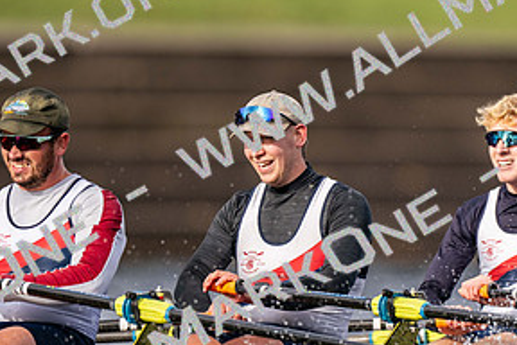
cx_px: 399
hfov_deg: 1.7
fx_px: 17347
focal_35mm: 1208
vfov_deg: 1.1
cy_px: 184
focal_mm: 600
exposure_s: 1/2500
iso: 360
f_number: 4
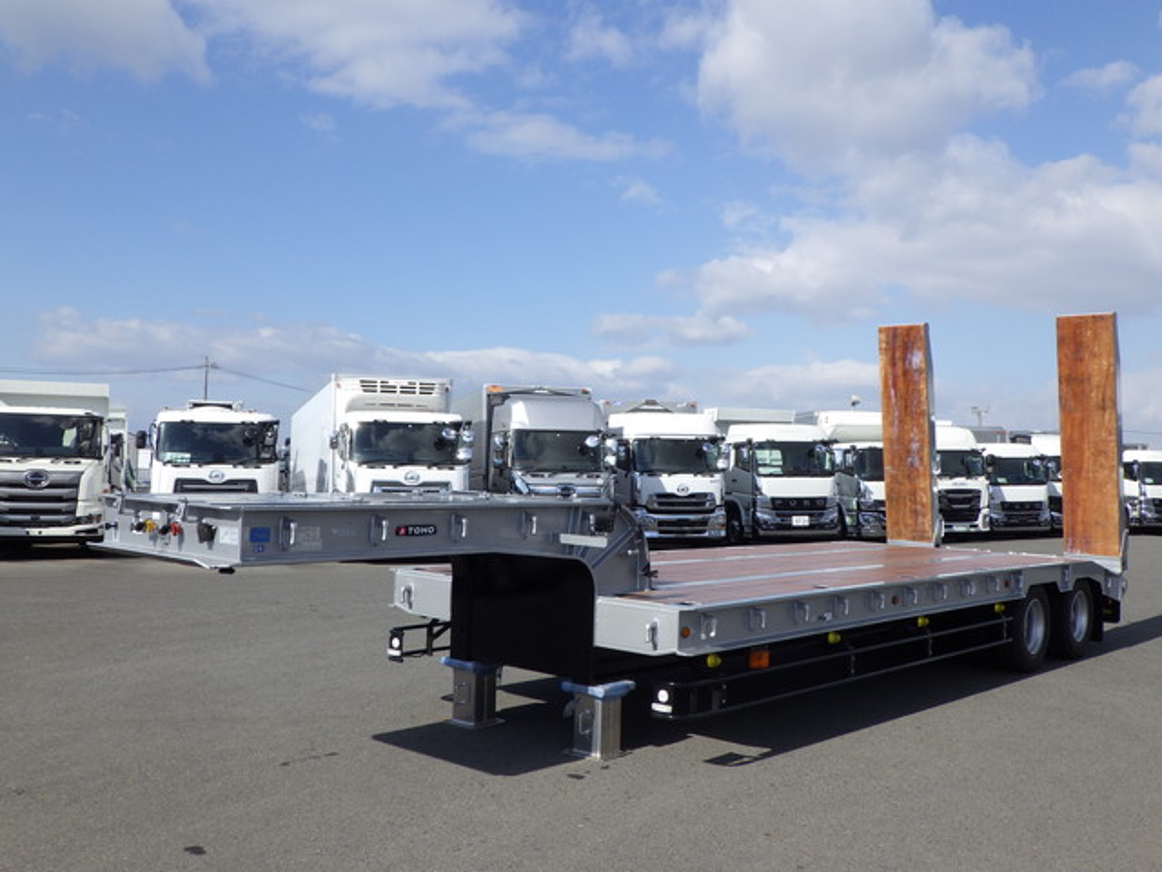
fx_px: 1141
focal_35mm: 34
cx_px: 581
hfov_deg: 54.0
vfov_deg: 41.8
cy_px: 436
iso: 125
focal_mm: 6.1
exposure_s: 1/1000
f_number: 4.6
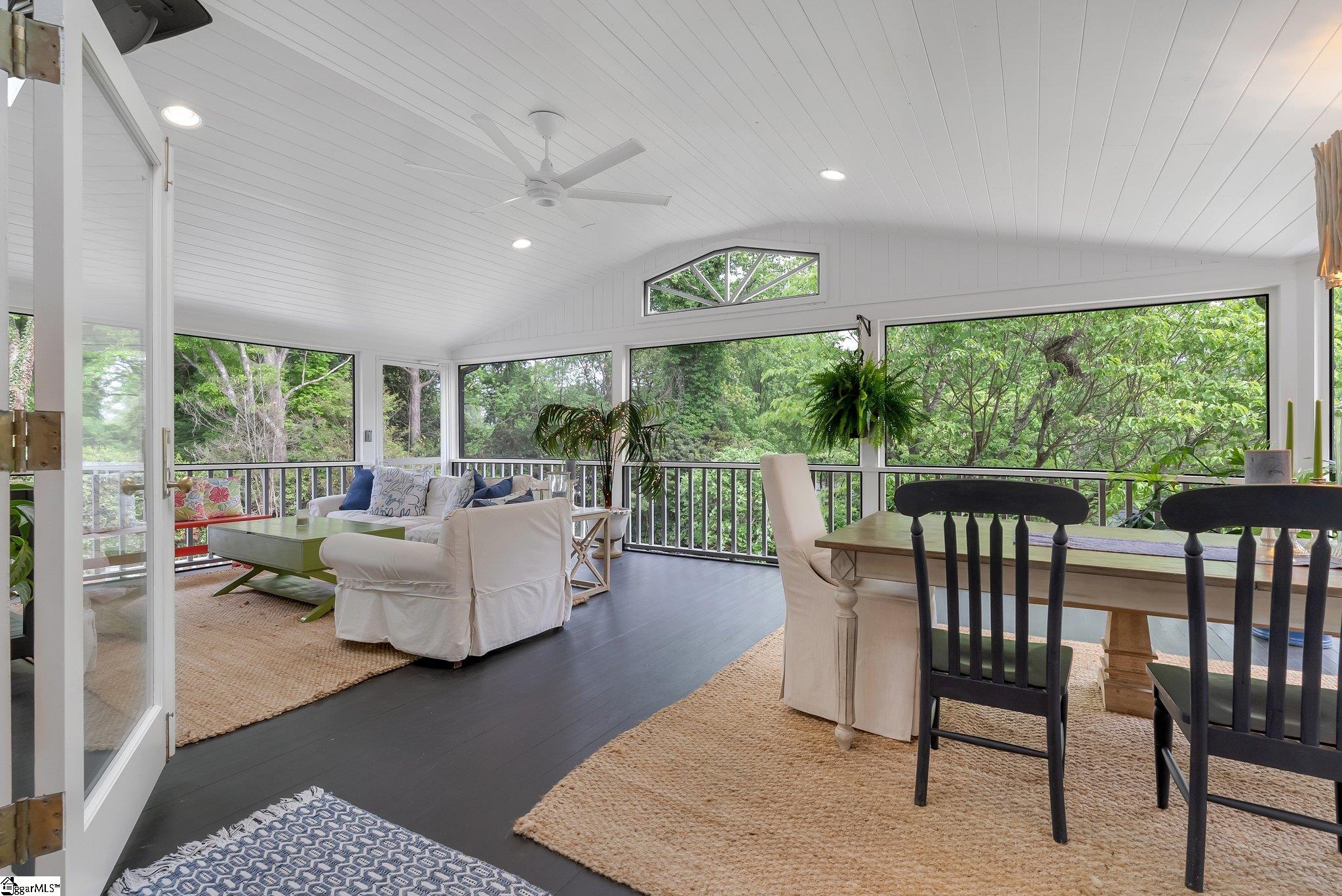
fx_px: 597
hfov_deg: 96.7
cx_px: 671
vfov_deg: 73.8
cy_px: 448
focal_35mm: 16
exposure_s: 1/40
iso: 400
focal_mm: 16
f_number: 8
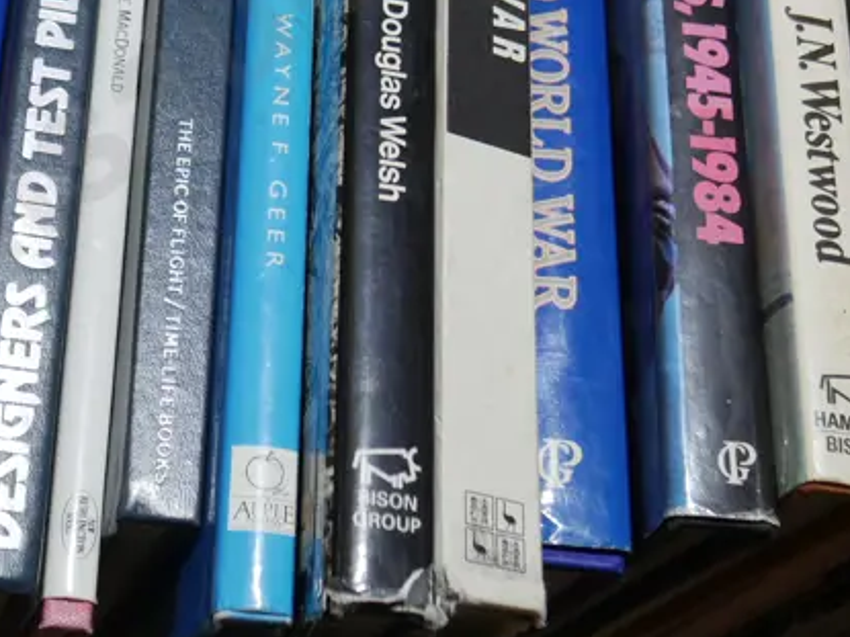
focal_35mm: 74
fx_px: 1817
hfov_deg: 26.1
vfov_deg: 19.4
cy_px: 23
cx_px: 256
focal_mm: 15
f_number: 3.6
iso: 200
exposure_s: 1/100
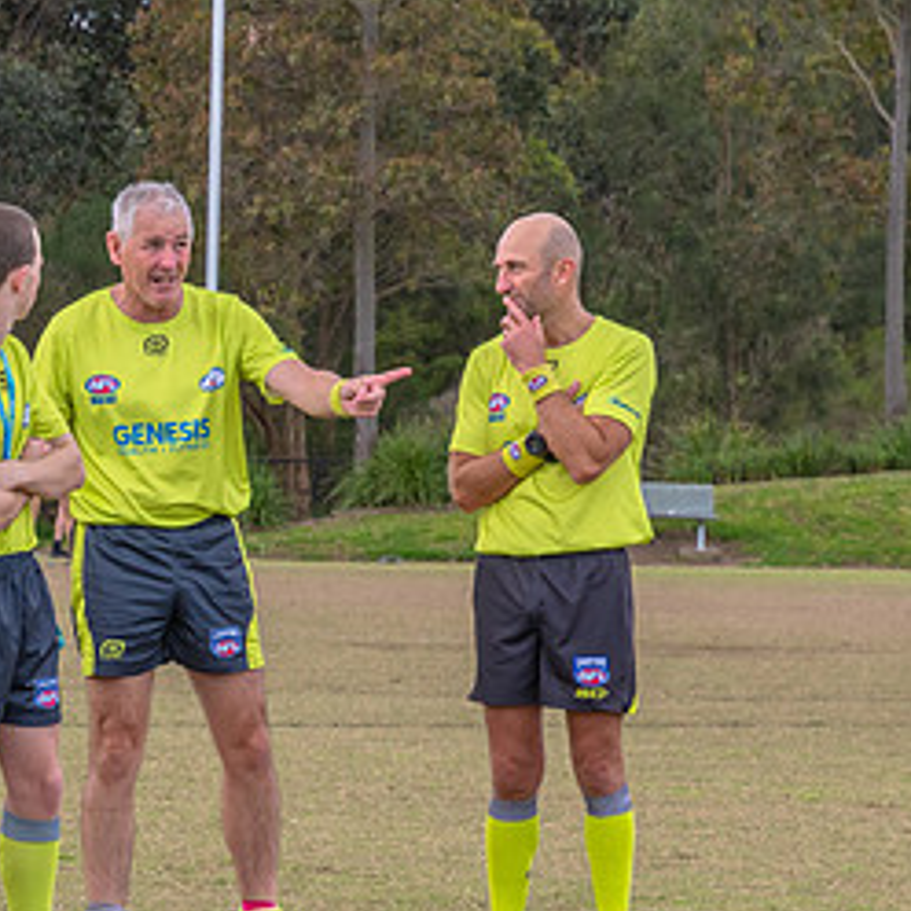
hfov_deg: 6.8
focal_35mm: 258
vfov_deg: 6.8
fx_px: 7682
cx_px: -62
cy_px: 494
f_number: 8
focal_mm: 80
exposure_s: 1/400
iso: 400
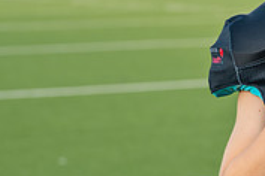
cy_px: 59
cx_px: 380
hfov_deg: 10.1
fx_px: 1450
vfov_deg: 7.0
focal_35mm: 197
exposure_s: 1/400
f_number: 3.2
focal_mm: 50
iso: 160
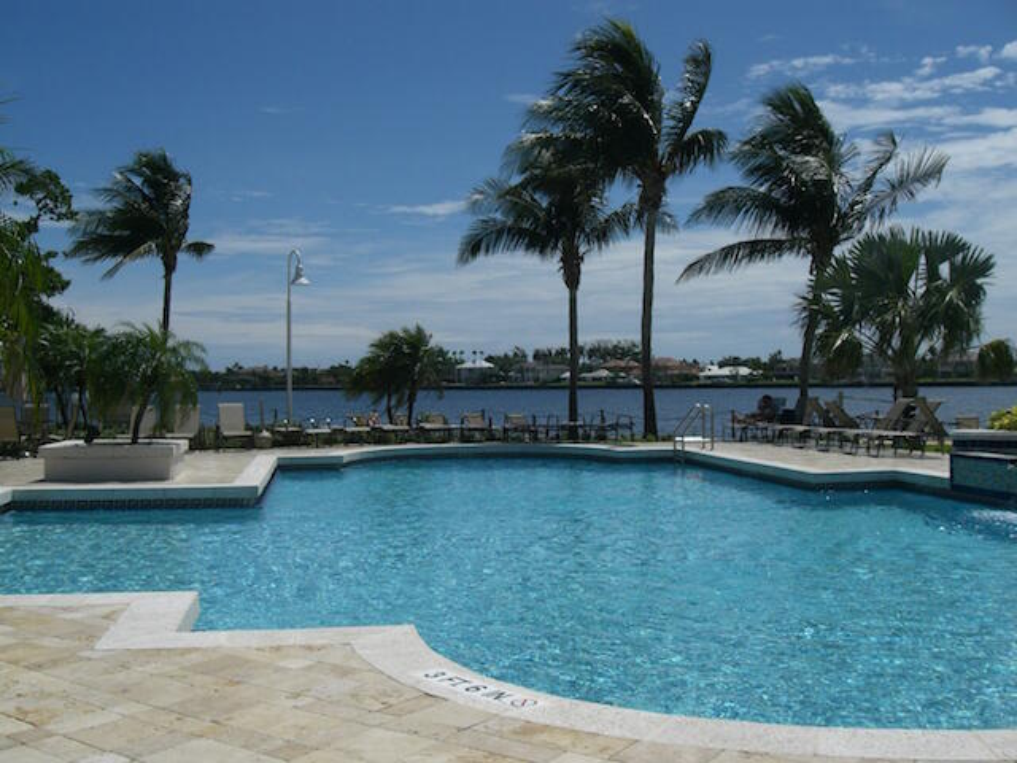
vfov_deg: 37.7
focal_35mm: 38
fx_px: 1116
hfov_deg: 49.0
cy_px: 382
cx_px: 508
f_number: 4.4
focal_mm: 6.3
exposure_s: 1/2000
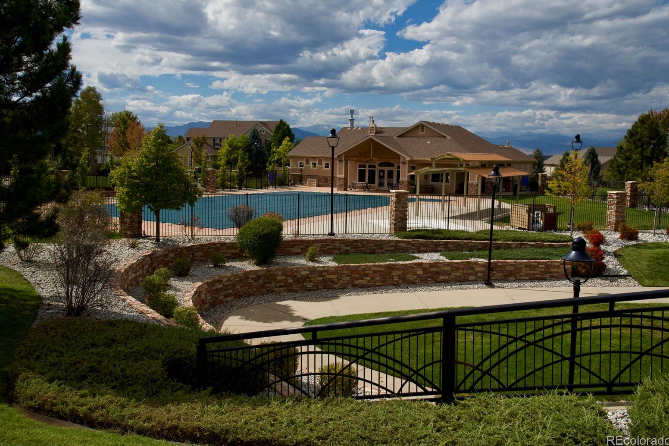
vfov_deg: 40.0
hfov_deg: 57.2
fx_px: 613
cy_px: 219
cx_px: 331
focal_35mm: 33
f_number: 16
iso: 400
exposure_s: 1/320
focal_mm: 32
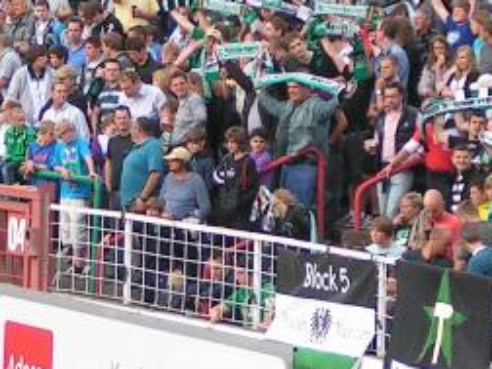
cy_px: -148
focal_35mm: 343
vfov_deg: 4.3
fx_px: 4875
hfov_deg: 5.8
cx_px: 80
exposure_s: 1/200
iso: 50
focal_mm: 16.6
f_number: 3.5
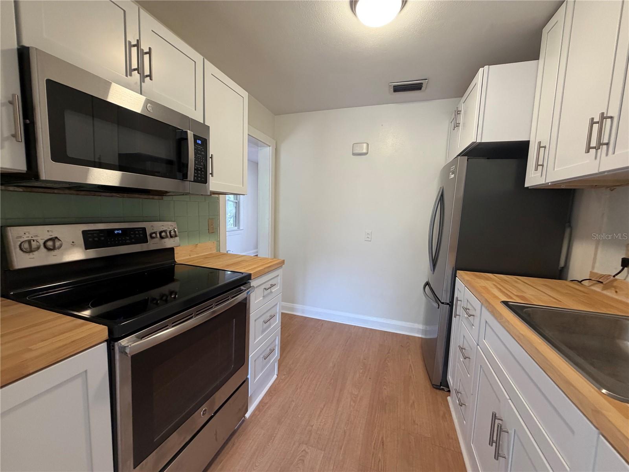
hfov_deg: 102.1
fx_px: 254
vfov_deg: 85.7
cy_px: 236
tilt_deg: -5.7
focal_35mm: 14
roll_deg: -1.8
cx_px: 314
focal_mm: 2.22
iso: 320
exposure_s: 1/120
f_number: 2.2
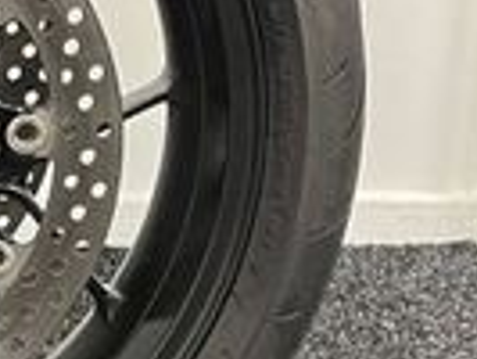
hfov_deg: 14.8
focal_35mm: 125
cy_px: 47
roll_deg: -0.6
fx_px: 1724
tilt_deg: -15.3
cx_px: -194
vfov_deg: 11.8
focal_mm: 5.1
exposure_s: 1/50
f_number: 1.6
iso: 320
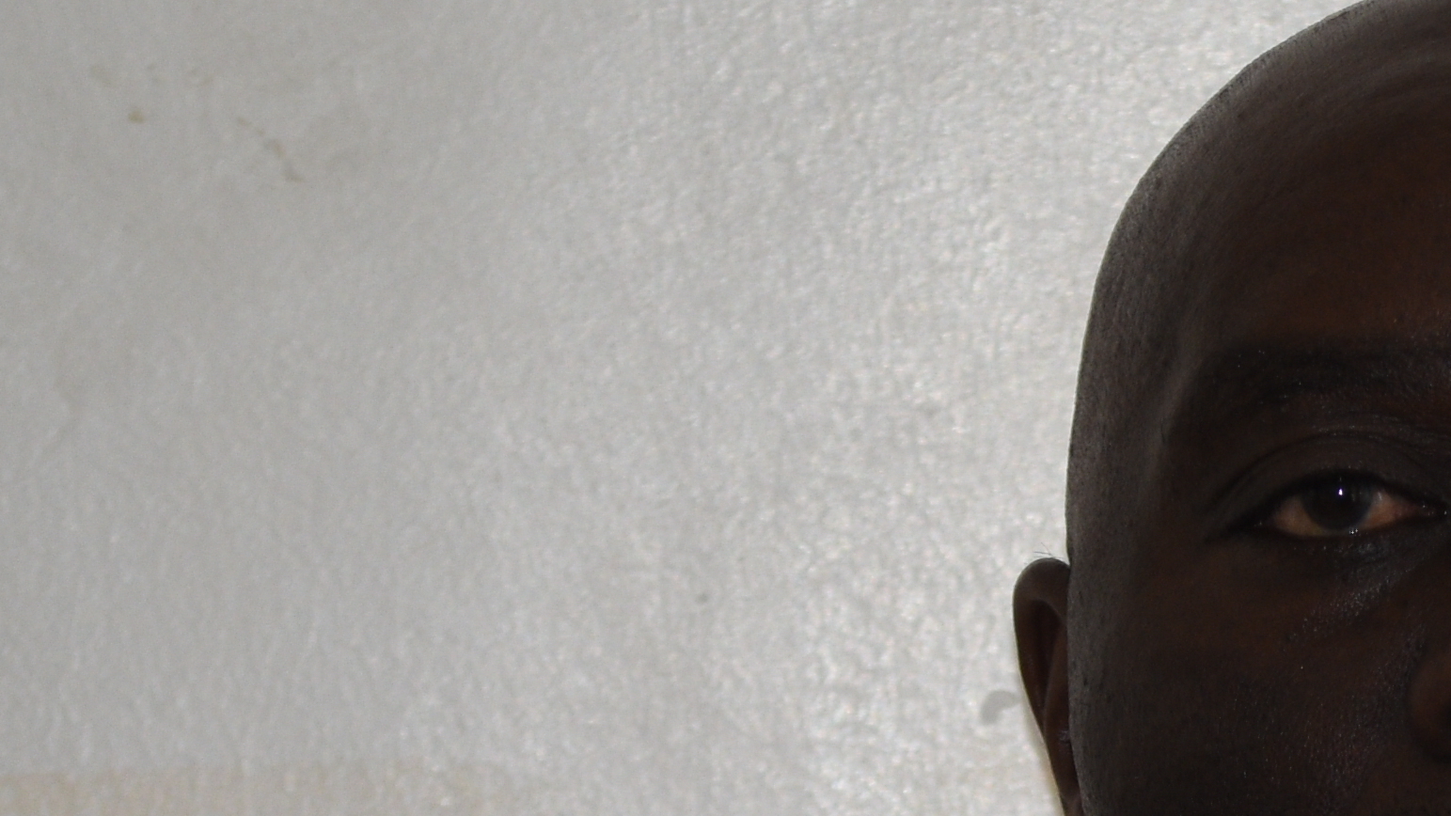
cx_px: 1851
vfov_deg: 3.1
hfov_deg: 5.4
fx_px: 15276
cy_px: 1227
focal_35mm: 397
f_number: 4.5
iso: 220
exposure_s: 1/100
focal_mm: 65
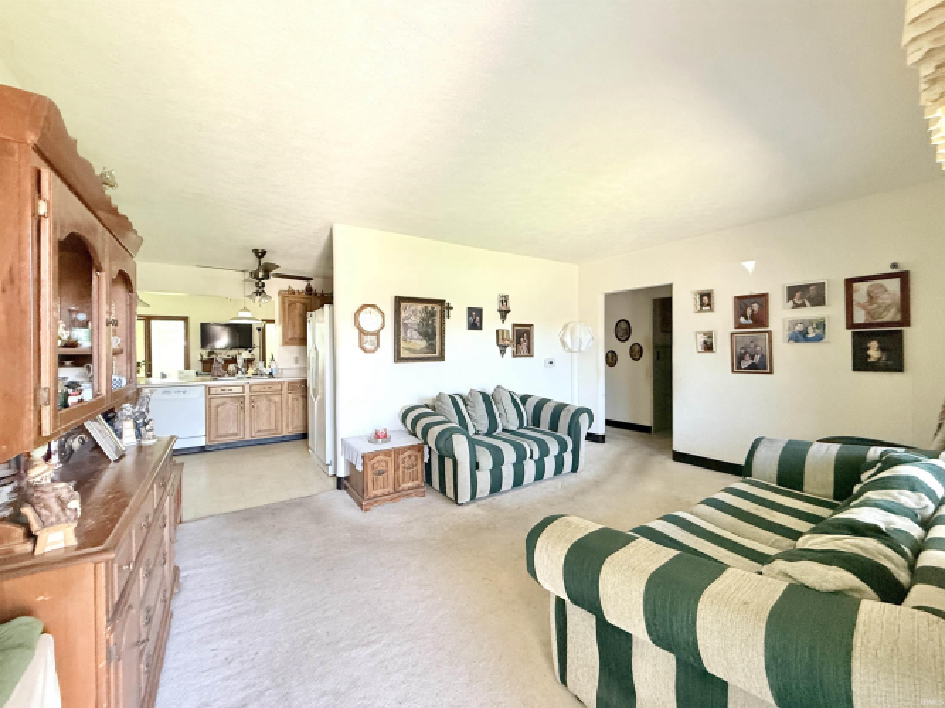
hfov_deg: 102.1
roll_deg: +0.3
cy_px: 354
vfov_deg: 85.7
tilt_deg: -0.1
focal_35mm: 14
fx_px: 382
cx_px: 472
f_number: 2.2
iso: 320
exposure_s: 1/99
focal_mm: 2.22
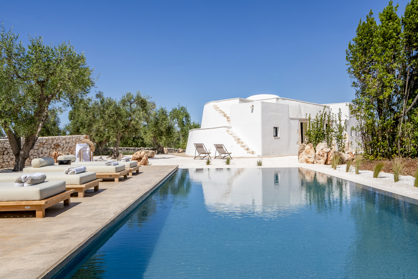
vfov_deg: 42.3
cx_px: 209
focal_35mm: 31
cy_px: 140
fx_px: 360
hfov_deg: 60.3
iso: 200
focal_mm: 21
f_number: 8
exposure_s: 1/1600
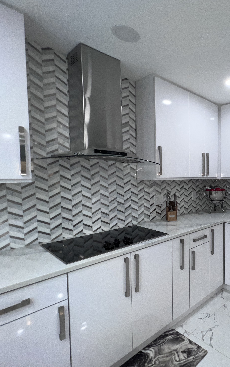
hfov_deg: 51.6
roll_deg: +0.4
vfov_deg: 88.0
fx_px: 191
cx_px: 223
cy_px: 189
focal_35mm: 19
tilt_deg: -3.3
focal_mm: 1.57
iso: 50
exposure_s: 1/122
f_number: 1.8
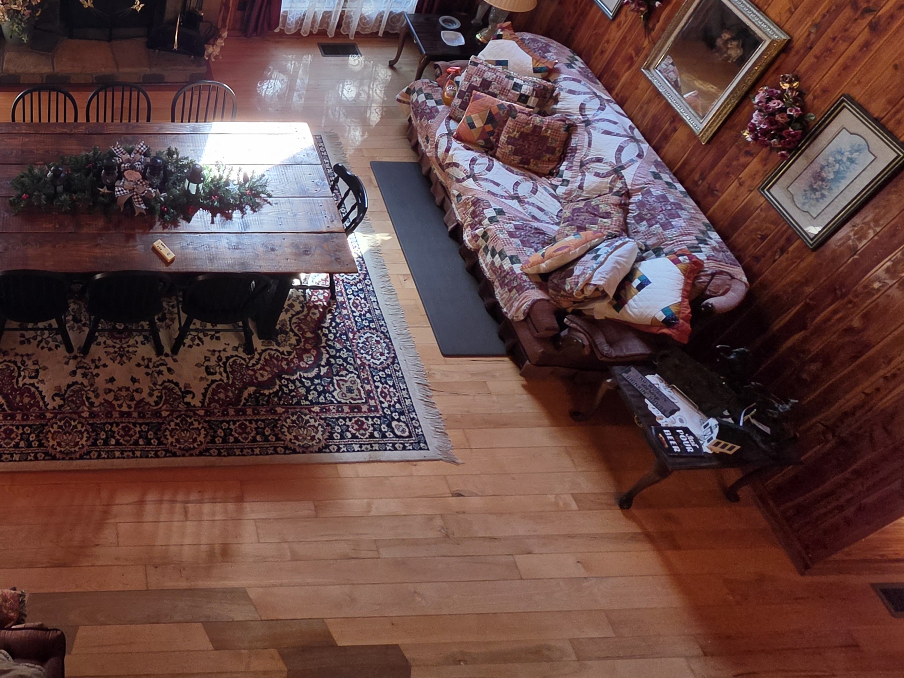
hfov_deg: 54.7
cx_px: 81
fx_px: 731
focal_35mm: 28
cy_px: 34
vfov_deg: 44.0
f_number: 1.9
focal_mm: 2.2
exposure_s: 1/120
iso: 64
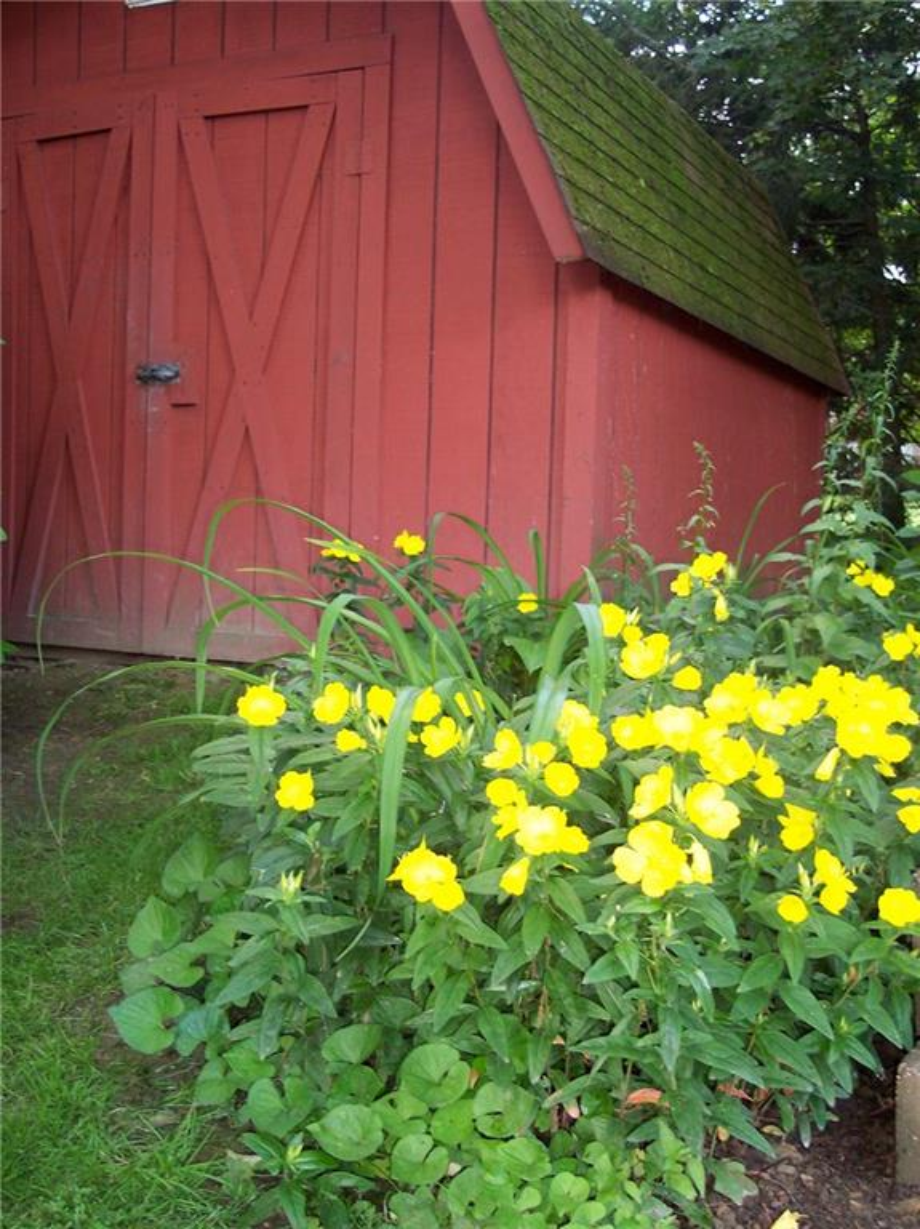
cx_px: 460
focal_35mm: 38
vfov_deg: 49.0
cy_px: 614
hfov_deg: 37.7
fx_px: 1348
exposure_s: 1/60
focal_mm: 8
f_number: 2.8
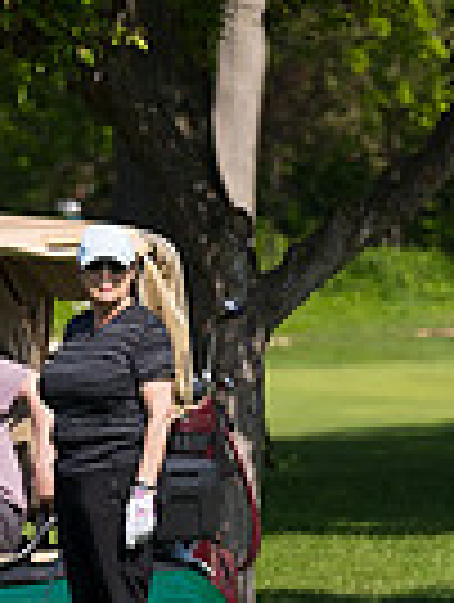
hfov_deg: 1.2
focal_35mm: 1245
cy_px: 382
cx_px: 1146
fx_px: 21703
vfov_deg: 1.6
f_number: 5.6
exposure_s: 1/1600
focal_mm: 200
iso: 320
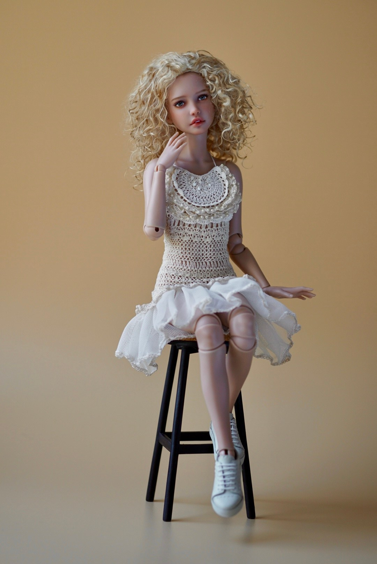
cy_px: 282
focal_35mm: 75
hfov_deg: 18.2
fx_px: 1176
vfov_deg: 27.0
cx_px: 188
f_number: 3.2
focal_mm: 50
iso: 100
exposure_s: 1/60
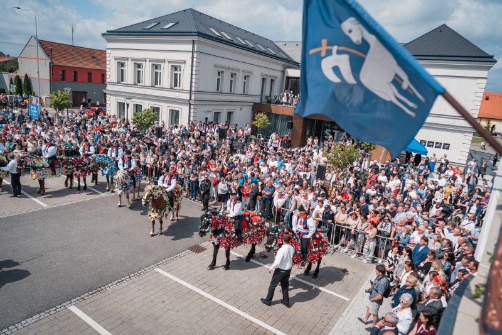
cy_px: 168
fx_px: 335
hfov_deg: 73.8
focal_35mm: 24
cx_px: 251
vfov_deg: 53.1
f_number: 2.2
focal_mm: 24
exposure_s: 1/4000
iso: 100
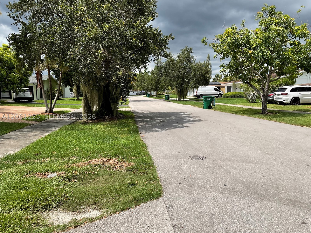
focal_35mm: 29
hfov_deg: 61.7
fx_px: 261
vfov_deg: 48.2
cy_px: 116
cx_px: 156
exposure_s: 1/1377
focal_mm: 3
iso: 16
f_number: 1.8
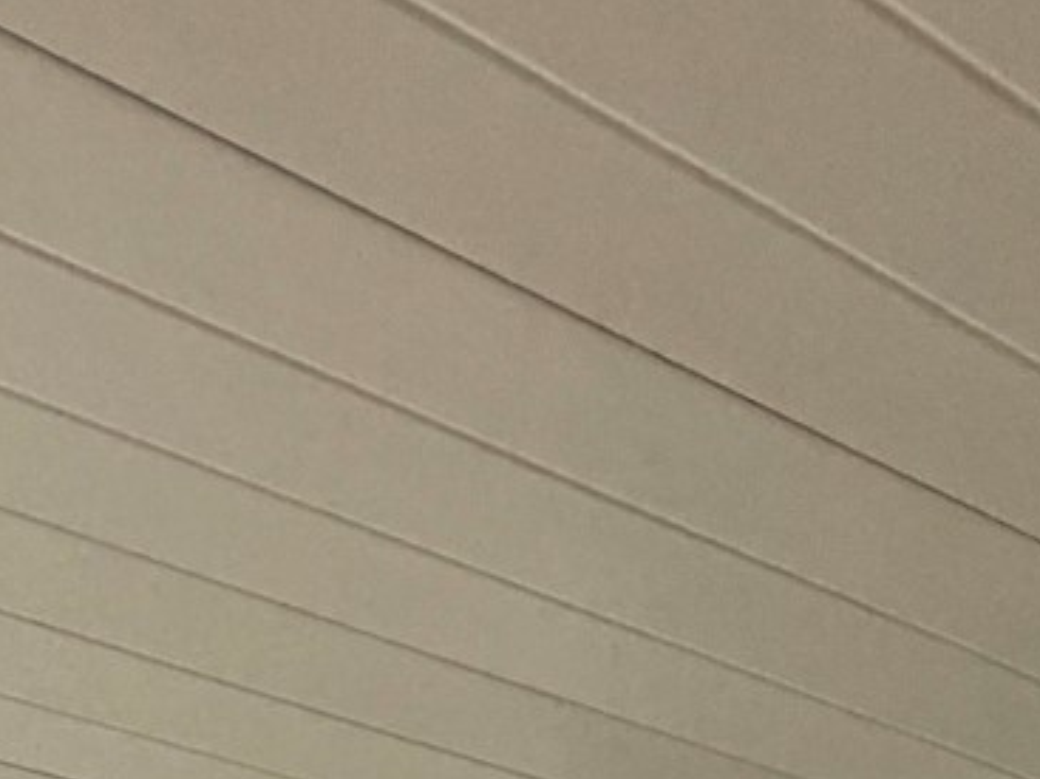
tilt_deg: -1.3
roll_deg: +2.2
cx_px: -303
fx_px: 1832
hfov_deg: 26.9
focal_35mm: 61
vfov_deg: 17.0
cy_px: 1600
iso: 320
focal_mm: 2.22
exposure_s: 1/121
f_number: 2.2
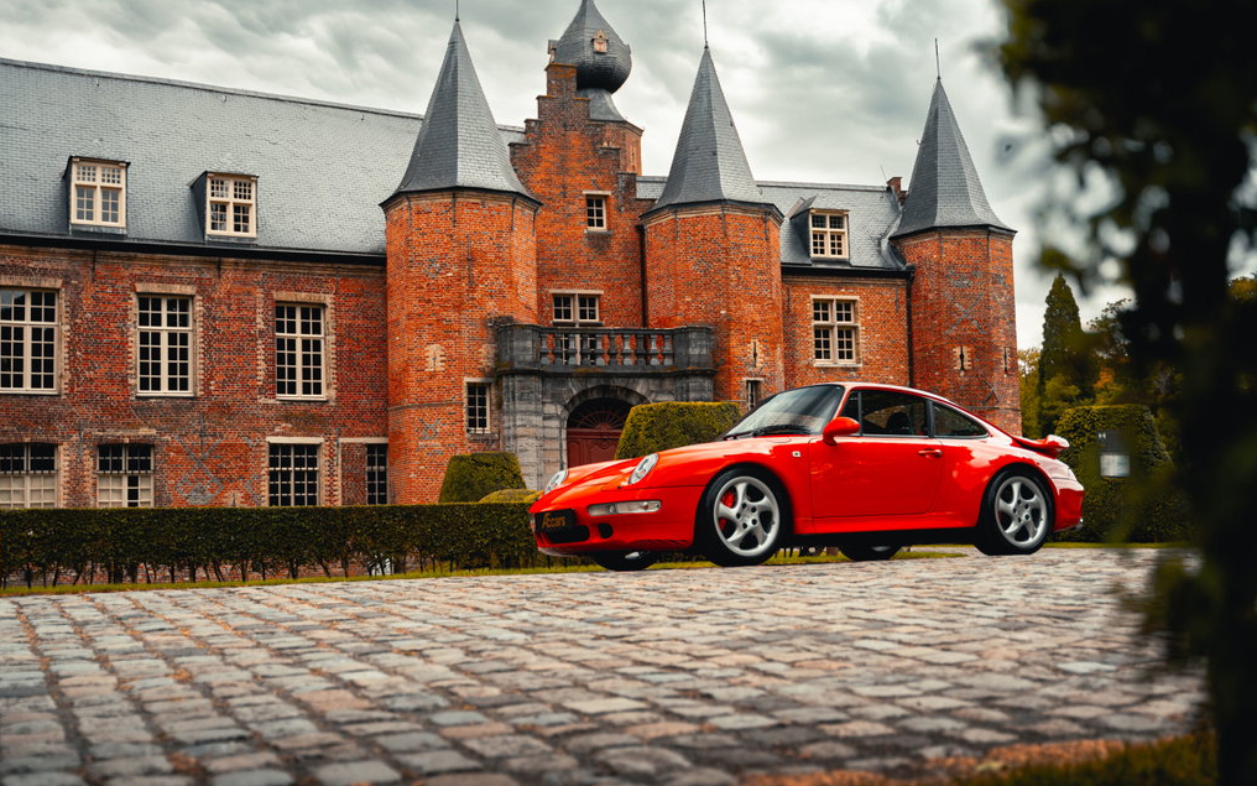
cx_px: 628
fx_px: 1370
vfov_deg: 32.0
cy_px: 410
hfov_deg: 49.3
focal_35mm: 40
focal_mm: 39
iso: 100
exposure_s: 1/160
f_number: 2.8
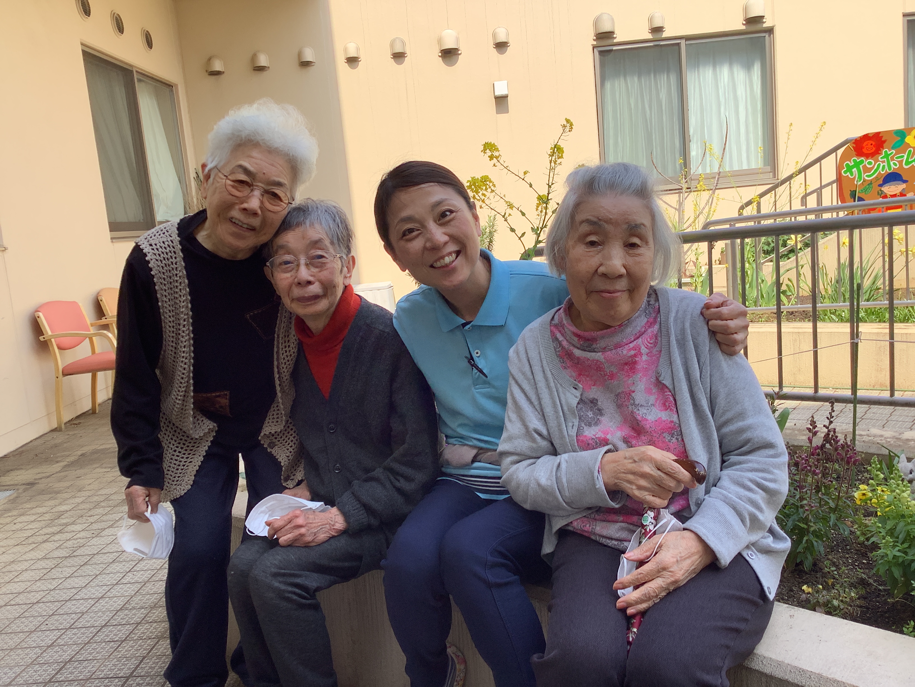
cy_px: 344
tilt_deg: -11.5
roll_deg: +4.3
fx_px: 819
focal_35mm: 31
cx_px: 458
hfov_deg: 58.4
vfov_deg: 45.4
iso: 25
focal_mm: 3.3
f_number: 2.4
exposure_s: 1/312
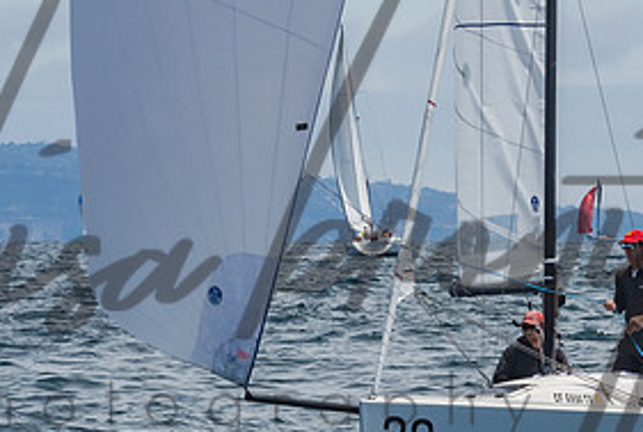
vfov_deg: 2.9
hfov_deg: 4.4
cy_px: 289
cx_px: 393
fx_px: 8399
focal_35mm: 469
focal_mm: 130
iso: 640
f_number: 14
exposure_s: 1/1250
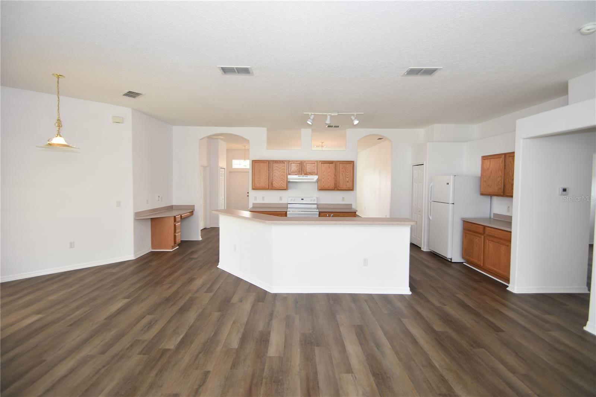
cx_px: 298
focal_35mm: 15
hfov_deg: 100.4
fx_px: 248
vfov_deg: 77.3
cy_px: 198
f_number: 4
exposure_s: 1/60
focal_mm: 10
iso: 200
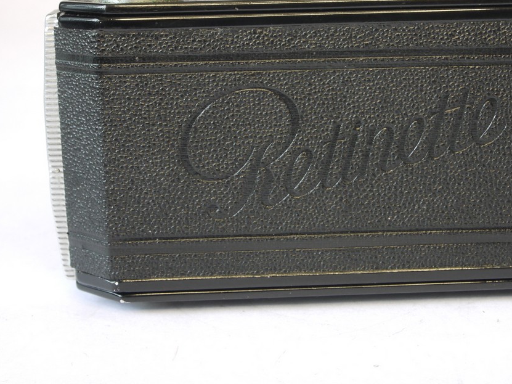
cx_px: 327
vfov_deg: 18.8
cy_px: 109
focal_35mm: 78
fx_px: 1154
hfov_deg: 24.9
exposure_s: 1/5
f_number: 9
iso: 400
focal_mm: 27
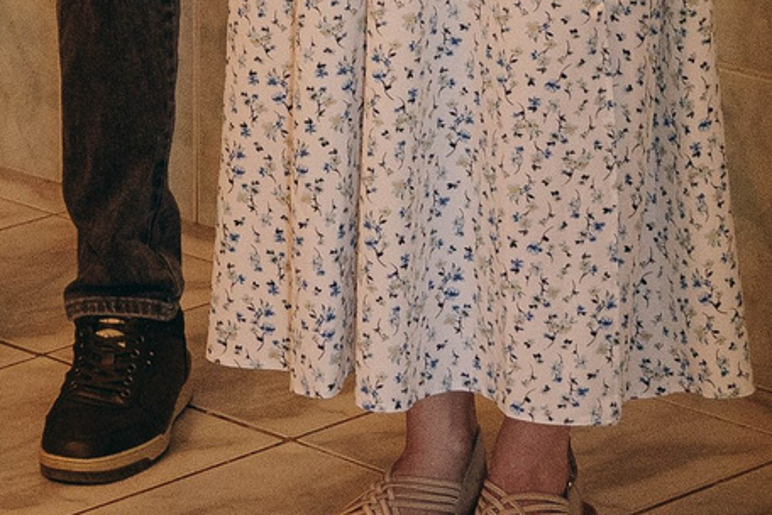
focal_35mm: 213
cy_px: -721
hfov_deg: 9.6
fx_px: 4567
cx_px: -81
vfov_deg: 6.2
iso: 2500
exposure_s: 1/160
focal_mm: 37
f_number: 3.5
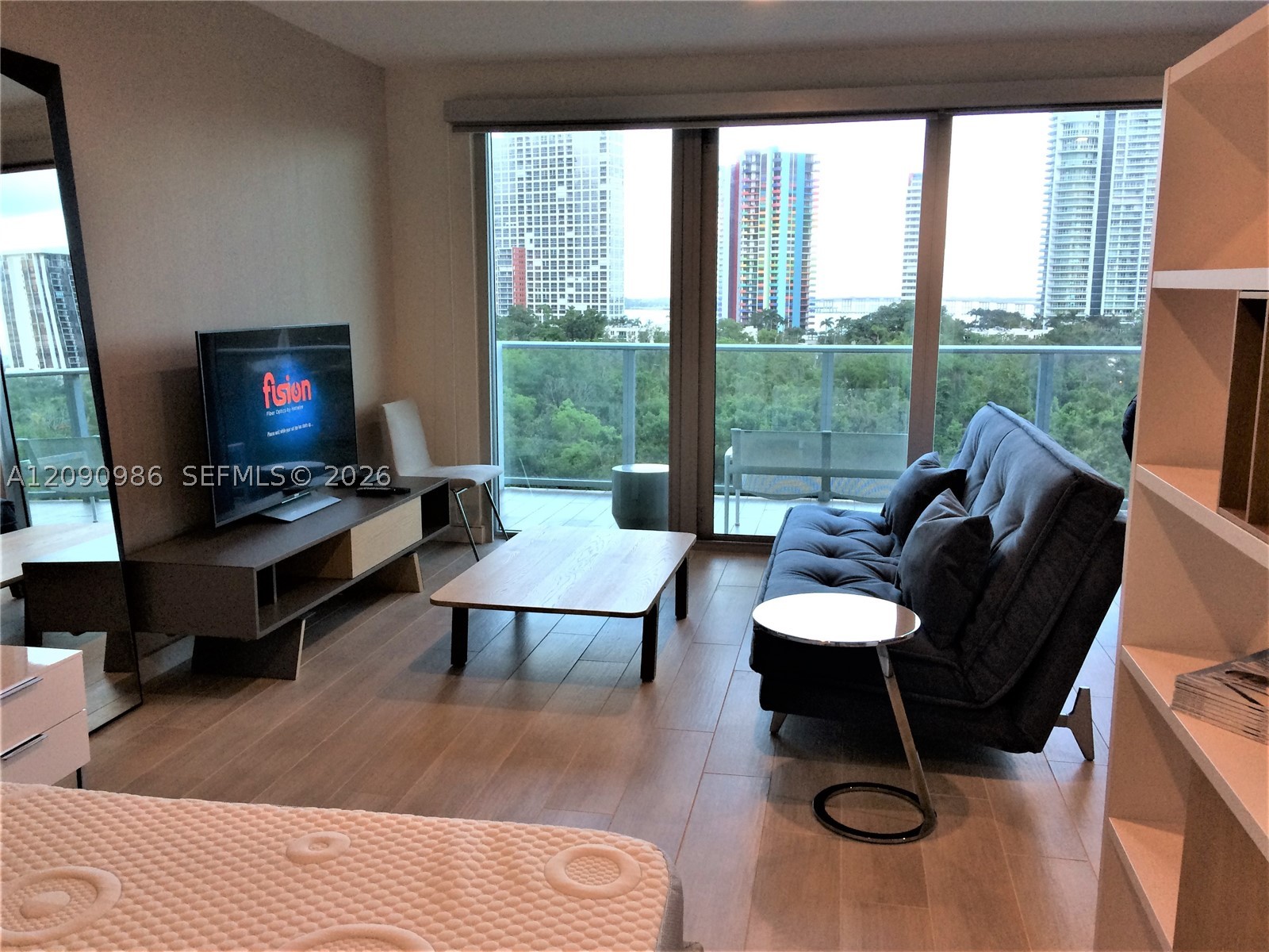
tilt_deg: -10.1
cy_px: 476
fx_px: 1063
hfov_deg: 61.7
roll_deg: +2.4
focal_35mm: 29
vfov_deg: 48.2
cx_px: 634
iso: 32
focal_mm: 4.15
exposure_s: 1/30
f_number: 2.2
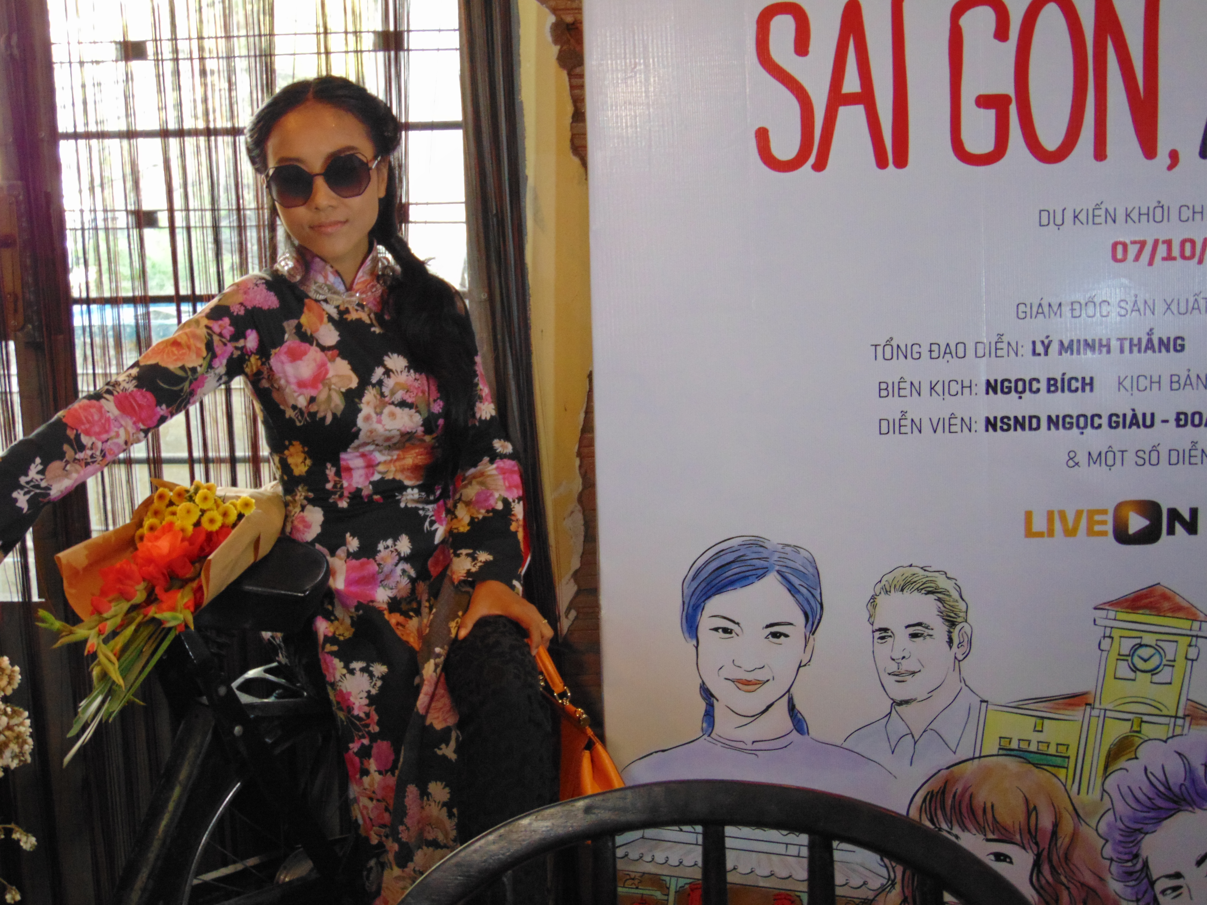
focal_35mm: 50
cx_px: 604
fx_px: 1743
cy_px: 452
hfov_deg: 38.2
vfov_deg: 29.1
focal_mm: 9
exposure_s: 1/30
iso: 320
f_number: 3.5
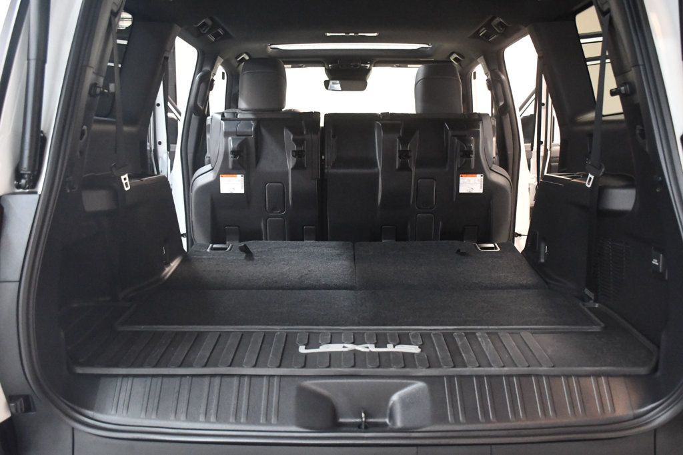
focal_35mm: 36
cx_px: 342
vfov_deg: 36.8
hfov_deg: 53.1
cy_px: 228
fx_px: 683
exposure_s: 1/60
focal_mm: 24
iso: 5600
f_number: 3.8
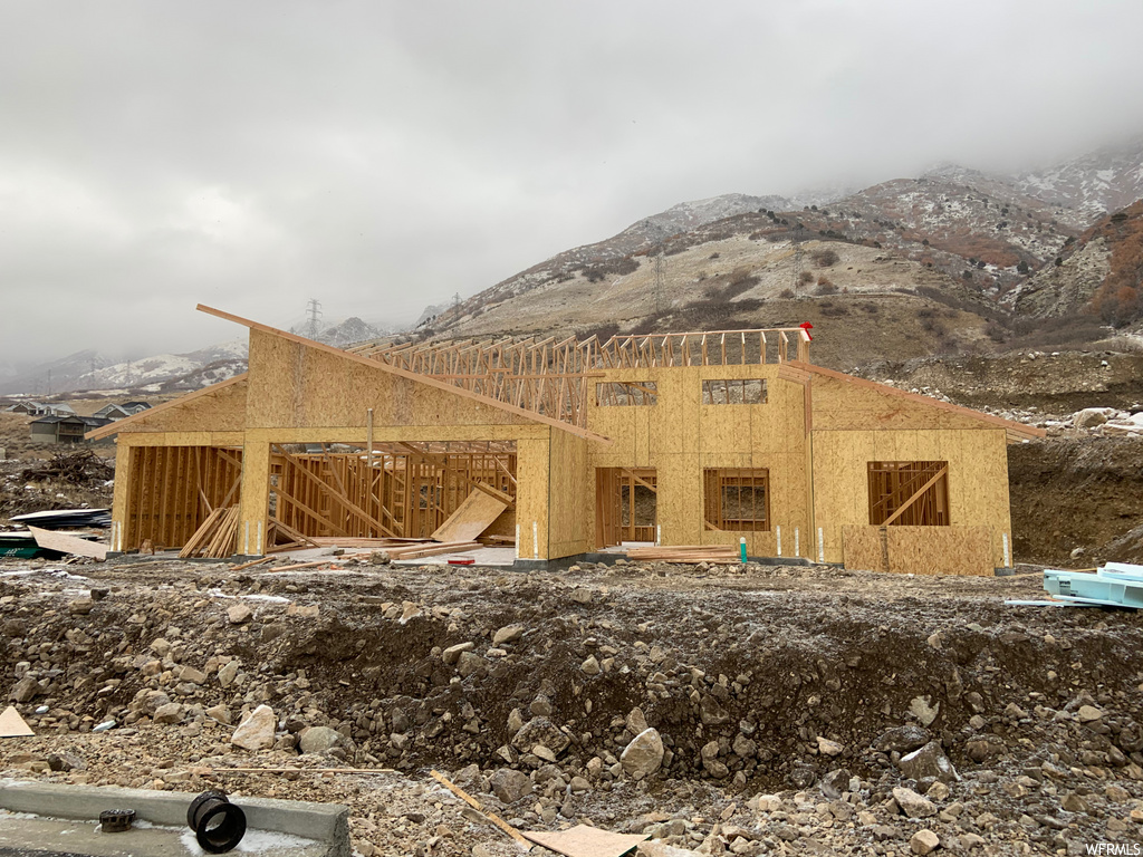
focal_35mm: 26
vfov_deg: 53.1
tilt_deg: +6.6
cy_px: 428
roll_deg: -0.5
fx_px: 859
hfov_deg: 67.3
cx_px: 572
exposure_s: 1/233
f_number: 1.8
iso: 25
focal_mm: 4.25
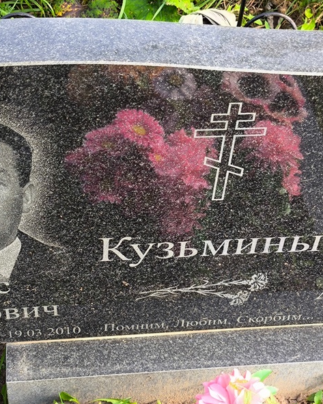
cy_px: 202
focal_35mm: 66
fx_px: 788
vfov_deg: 28.7
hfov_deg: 23.0
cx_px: 101
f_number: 1.7
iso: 50
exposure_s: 1/174
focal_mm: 4.71
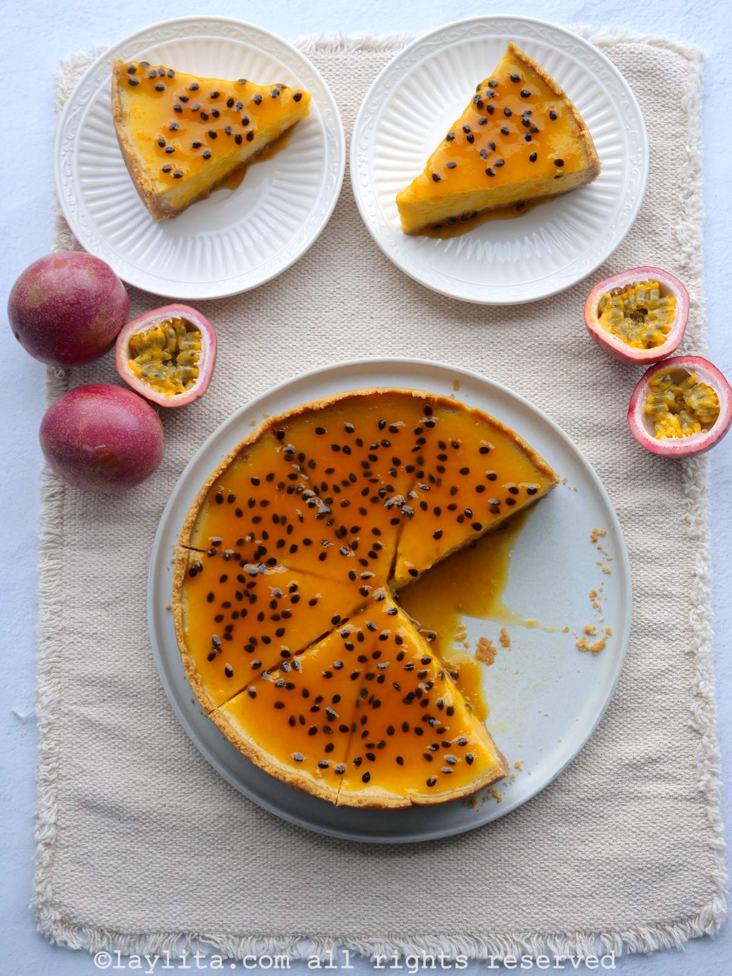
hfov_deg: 31.5
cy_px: 488
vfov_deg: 41.2
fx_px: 1297
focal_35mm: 46
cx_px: 366
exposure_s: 1/60
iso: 250
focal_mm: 23
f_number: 3.4
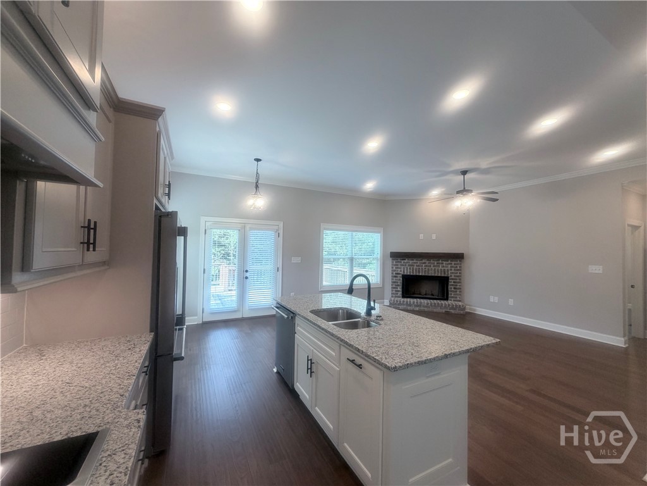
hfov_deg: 102.1
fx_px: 262
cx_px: 324
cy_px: 243
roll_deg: -0.7
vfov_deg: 85.7
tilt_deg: +1.7
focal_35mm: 14
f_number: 2.2
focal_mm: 2.22
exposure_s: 1/120
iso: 125
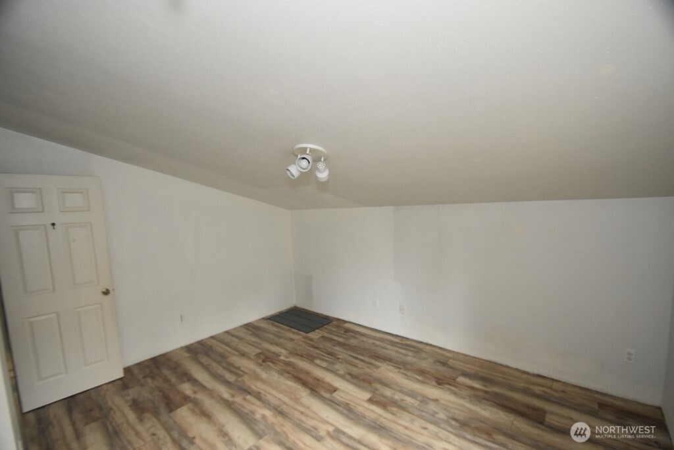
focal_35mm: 15
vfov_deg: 77.3
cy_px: 225
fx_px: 281
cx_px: 337
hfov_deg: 100.4
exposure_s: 1/100
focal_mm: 10
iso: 1600
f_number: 4
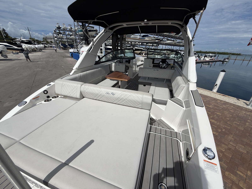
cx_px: 126
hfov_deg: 102.1
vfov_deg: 85.7
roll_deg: -2.8
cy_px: 94
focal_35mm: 14
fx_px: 102
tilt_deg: -24.7
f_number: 2.2
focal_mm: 2.22
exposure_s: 1/6173
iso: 40
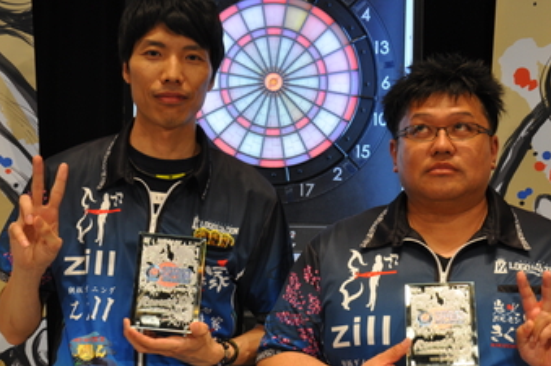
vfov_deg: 14.2
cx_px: 286
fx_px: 1467
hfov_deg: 21.3
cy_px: 205
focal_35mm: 96
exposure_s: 1/20
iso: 400
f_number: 4.8
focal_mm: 48
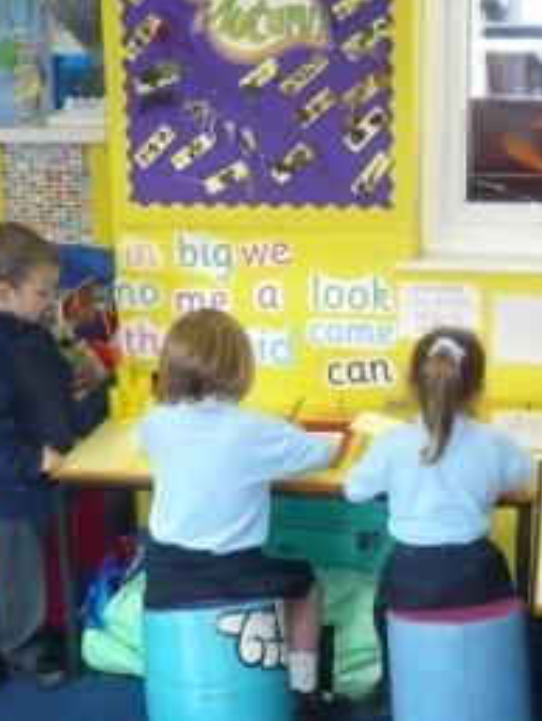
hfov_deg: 24.0
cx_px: 329
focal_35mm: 61
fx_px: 1272
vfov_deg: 31.7
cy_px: 379
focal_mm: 5.8
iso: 200
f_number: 2.8
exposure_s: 1/30
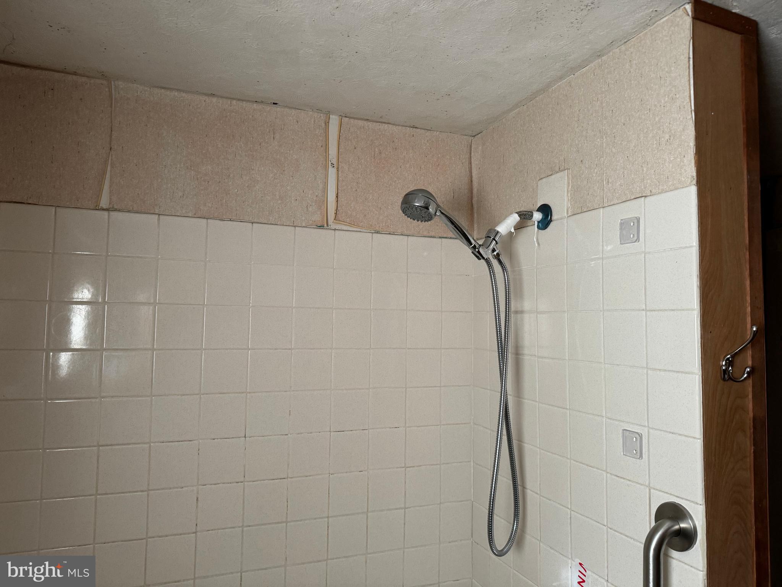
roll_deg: +0.3
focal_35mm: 24
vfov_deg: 56.8
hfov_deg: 71.6
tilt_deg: +4.8
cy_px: 294
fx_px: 542
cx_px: 391
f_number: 1.78
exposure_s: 1/60
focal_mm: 6.86
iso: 250
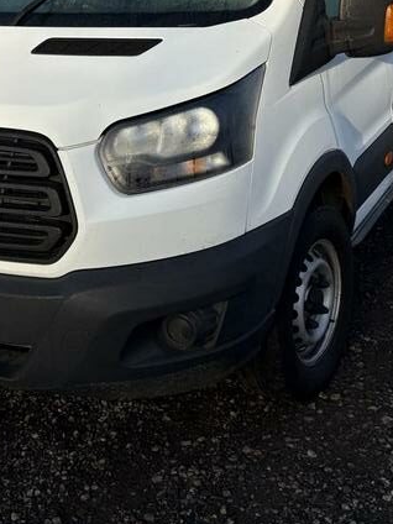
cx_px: 167
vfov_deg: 31.7
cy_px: -25
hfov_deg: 26.5
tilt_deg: -1.2
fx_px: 833
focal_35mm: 55
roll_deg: +2.9
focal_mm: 5.96
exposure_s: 1/2283
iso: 50
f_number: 1.6
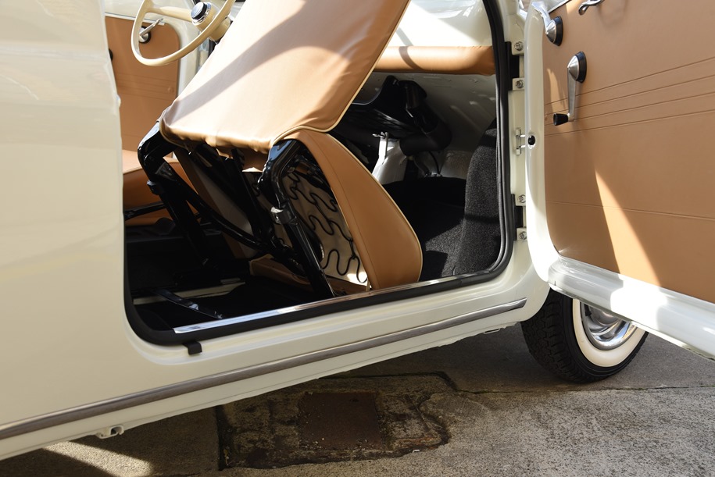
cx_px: 358
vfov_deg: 30.5
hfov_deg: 44.5
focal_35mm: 44
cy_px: 238
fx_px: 874
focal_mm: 44
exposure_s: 1/100
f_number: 8
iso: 200
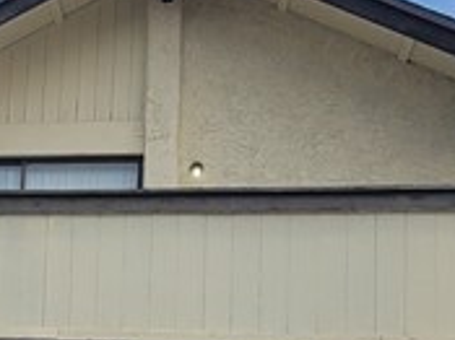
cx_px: -65
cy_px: 376
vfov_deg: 18.6
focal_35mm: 76
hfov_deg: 23.8
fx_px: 998
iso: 64
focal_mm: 2.2
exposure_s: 1/1645
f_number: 2.2
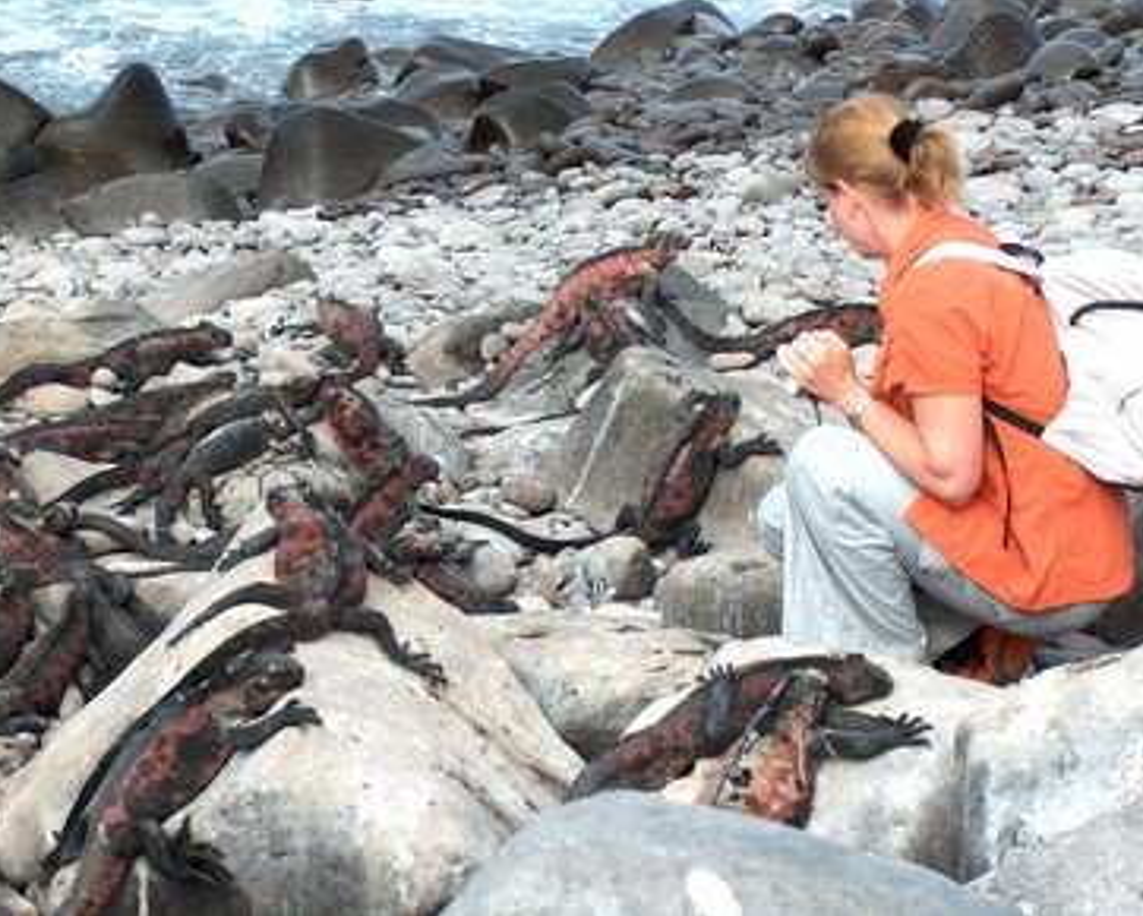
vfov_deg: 14.8
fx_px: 3520
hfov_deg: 18.4
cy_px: 458
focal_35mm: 104
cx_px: 600
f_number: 4.2
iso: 100
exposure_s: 1/474
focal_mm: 20.29
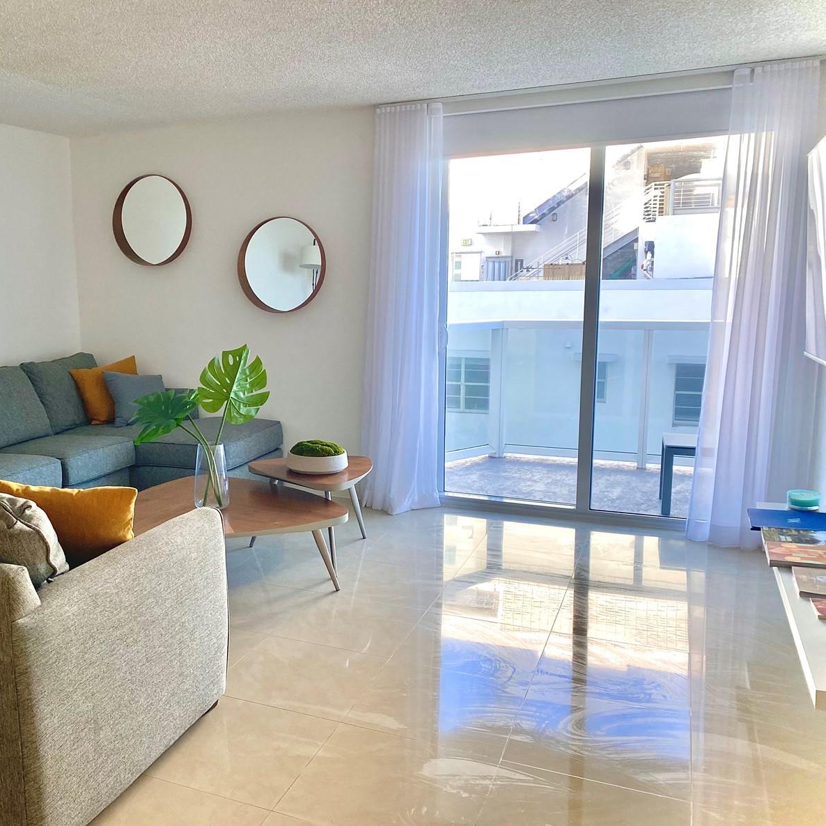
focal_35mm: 31
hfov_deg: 51.6
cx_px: 277
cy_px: 415
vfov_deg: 52.5
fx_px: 837
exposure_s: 1/120
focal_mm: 4.25
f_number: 1.8
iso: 80
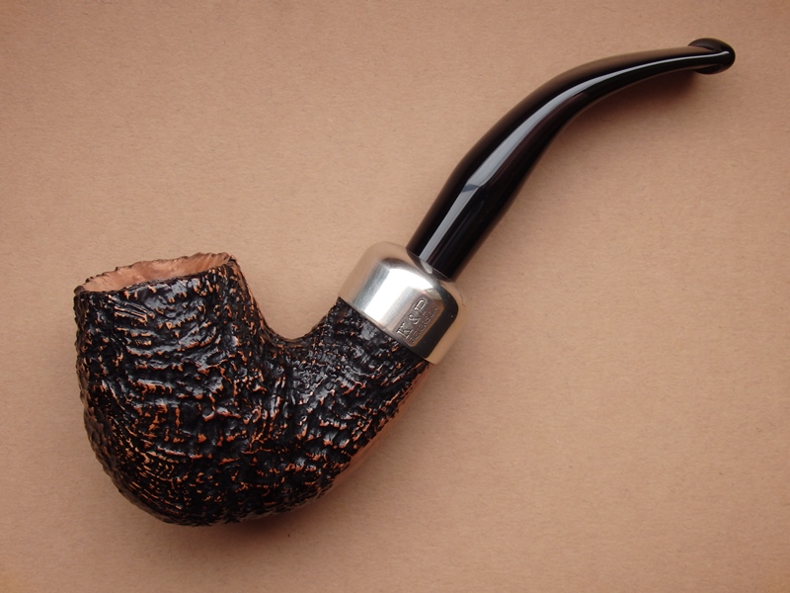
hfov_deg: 38.9
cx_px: 395
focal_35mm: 49
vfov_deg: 29.7
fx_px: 1118
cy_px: 296
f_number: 4
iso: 125
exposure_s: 1/30
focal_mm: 8.9
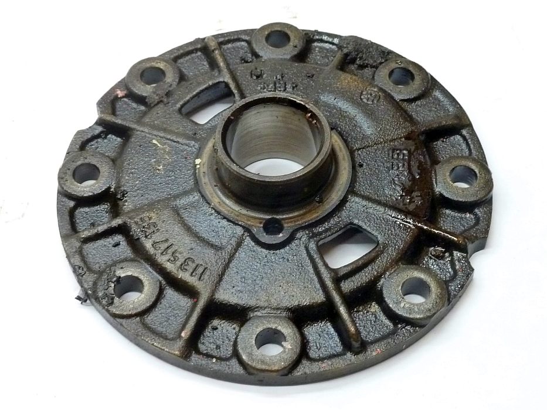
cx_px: 274
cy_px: 205
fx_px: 822
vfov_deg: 28.0
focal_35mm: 52
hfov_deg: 36.8
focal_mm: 8.5
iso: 400
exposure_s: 1/13
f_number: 3.8
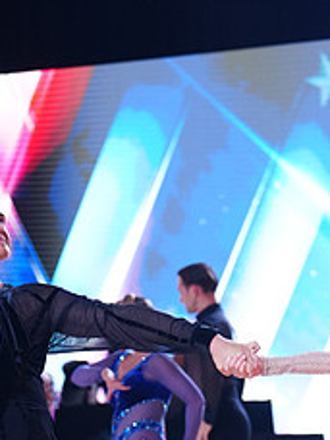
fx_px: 2733
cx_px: 219
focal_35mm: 215
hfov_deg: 6.9
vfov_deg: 9.1
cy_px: 536
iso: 1250
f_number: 2.8
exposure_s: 1/500
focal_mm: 88
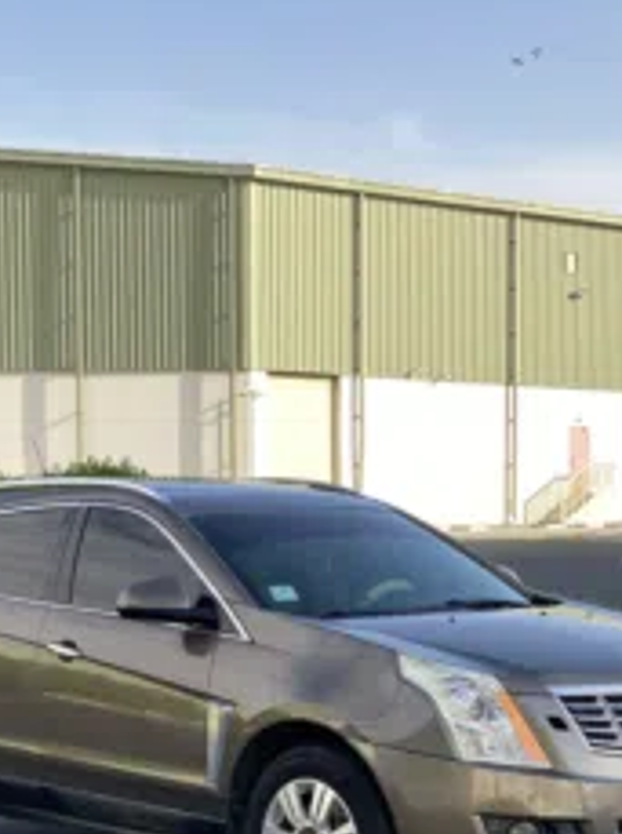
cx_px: 284
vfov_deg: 21.4
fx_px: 2186
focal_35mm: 91
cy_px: 630
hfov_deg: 16.2
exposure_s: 1/237
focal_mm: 6
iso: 20
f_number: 2
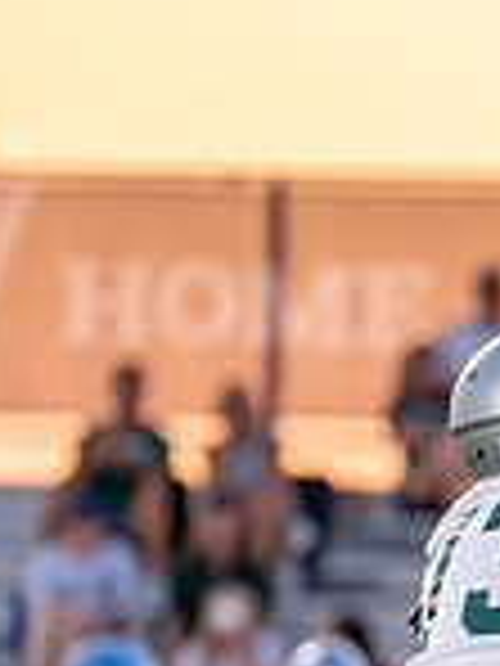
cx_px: 665
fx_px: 18257
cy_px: 736
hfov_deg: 1.6
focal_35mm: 948
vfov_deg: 2.1
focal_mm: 200
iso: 1000
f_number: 2.8
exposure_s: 1/1250
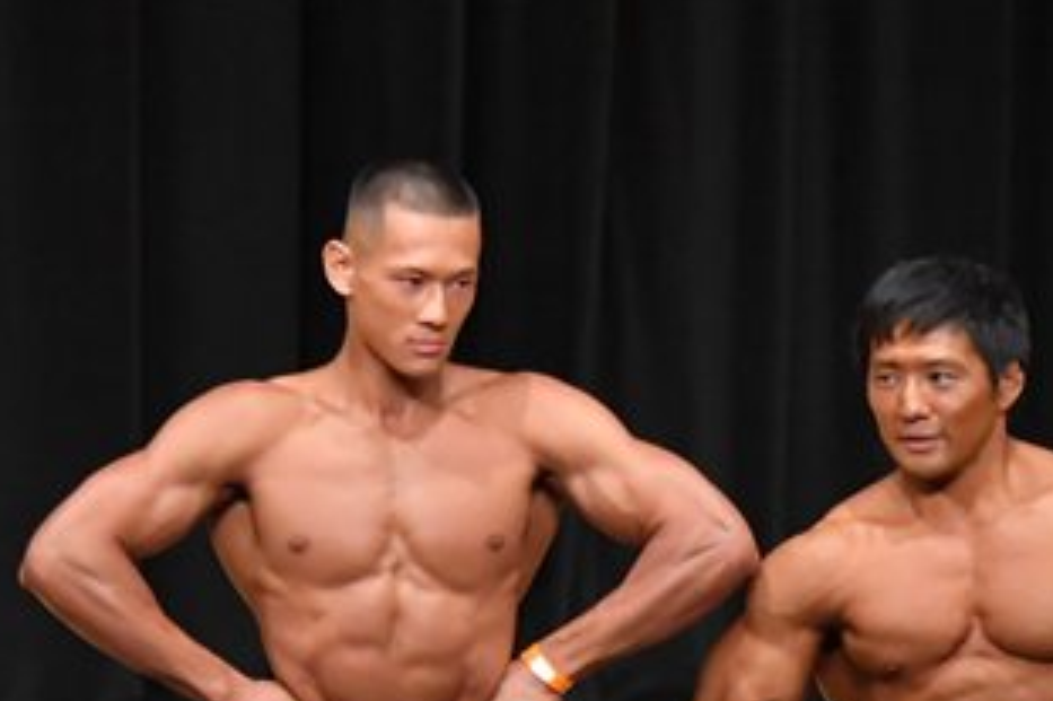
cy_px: 867
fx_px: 15815
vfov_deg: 2.5
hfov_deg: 3.8
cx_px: 760
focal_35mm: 541
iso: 5000
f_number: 5.6
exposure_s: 1/400
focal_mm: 145
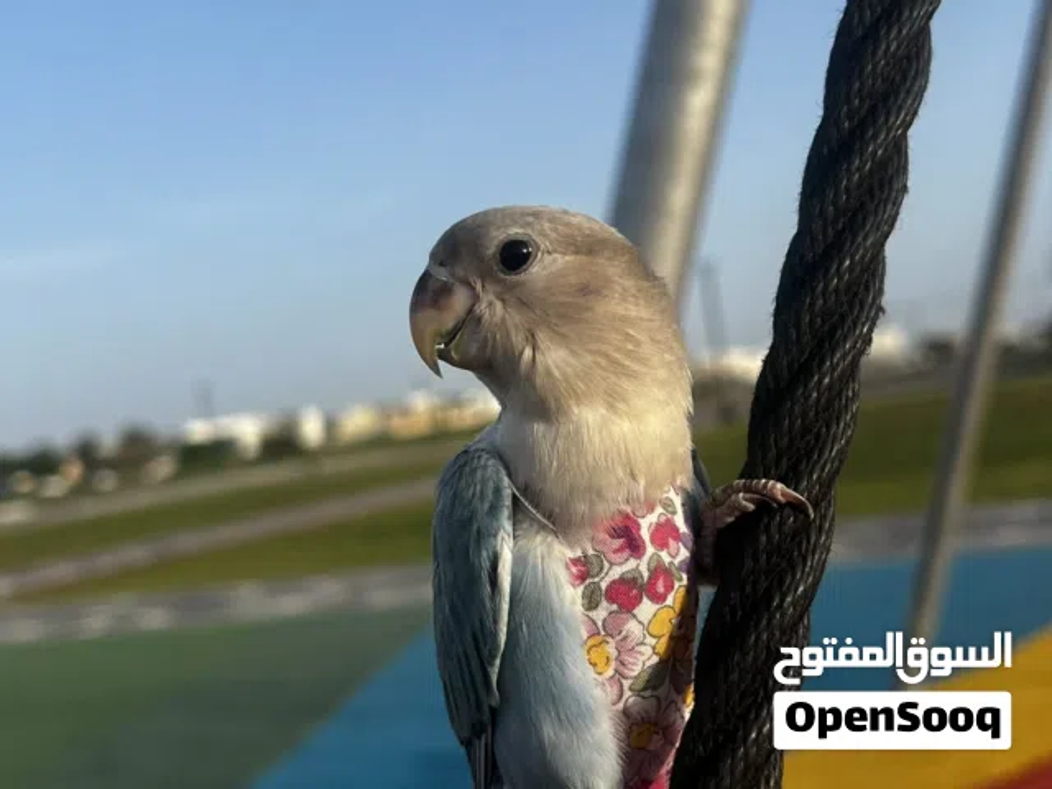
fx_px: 790
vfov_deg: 53.1
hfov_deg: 67.3
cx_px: 526
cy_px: 394
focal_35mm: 26
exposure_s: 1/2208
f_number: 1.5
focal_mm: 5.7
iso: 50
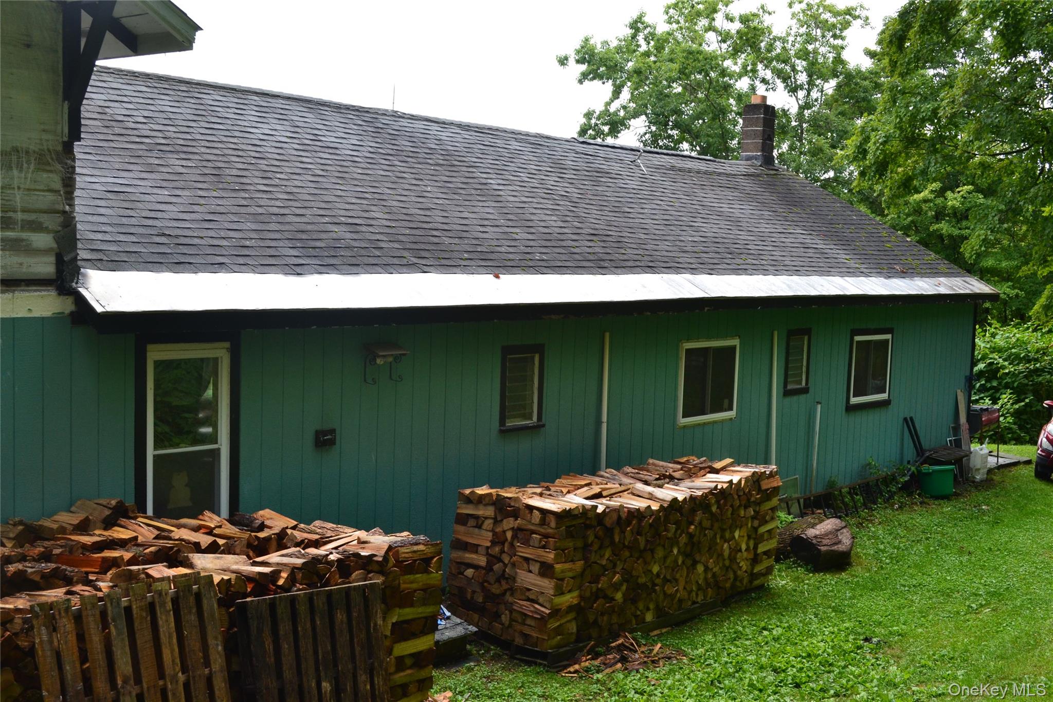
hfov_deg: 43.6
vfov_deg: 29.9
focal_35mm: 45
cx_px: 526
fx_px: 1316
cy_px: 351
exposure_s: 1/125
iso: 400
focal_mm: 30
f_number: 9
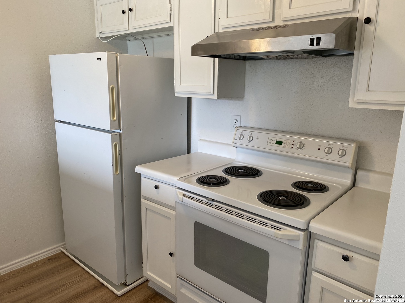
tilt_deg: -13.1
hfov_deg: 67.3
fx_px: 304
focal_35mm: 26
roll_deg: -0.8
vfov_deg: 53.1
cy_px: 152
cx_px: 202
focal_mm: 4.25
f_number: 1.8
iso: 64
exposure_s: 1/60
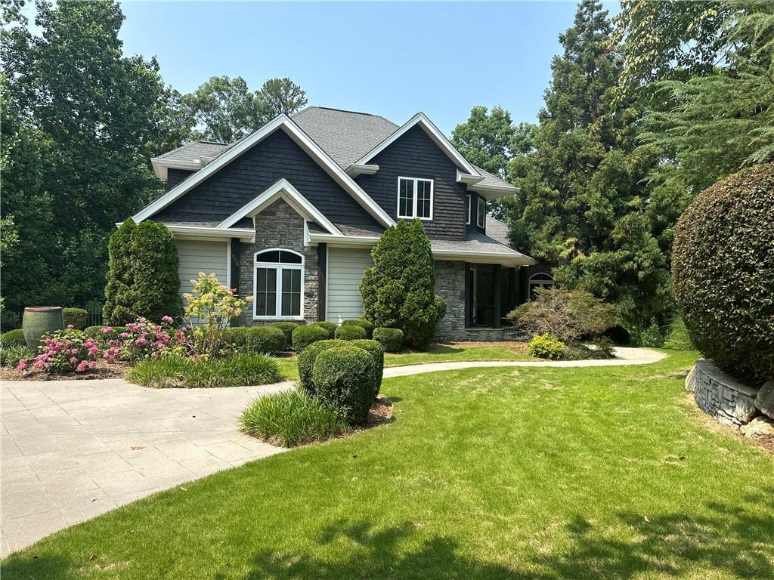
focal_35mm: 24
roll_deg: -1.4
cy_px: 290
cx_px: 387
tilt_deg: -0.4
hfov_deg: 71.6
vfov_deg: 56.8
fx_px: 537
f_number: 1.78
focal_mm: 6.86
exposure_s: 1/2469
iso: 80
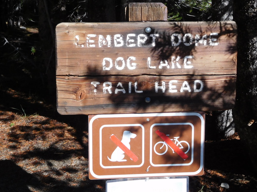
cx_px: 112
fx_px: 453
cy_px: 94
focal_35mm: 61
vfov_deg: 24.0
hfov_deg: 31.6
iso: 125
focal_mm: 8
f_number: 4
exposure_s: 1/800
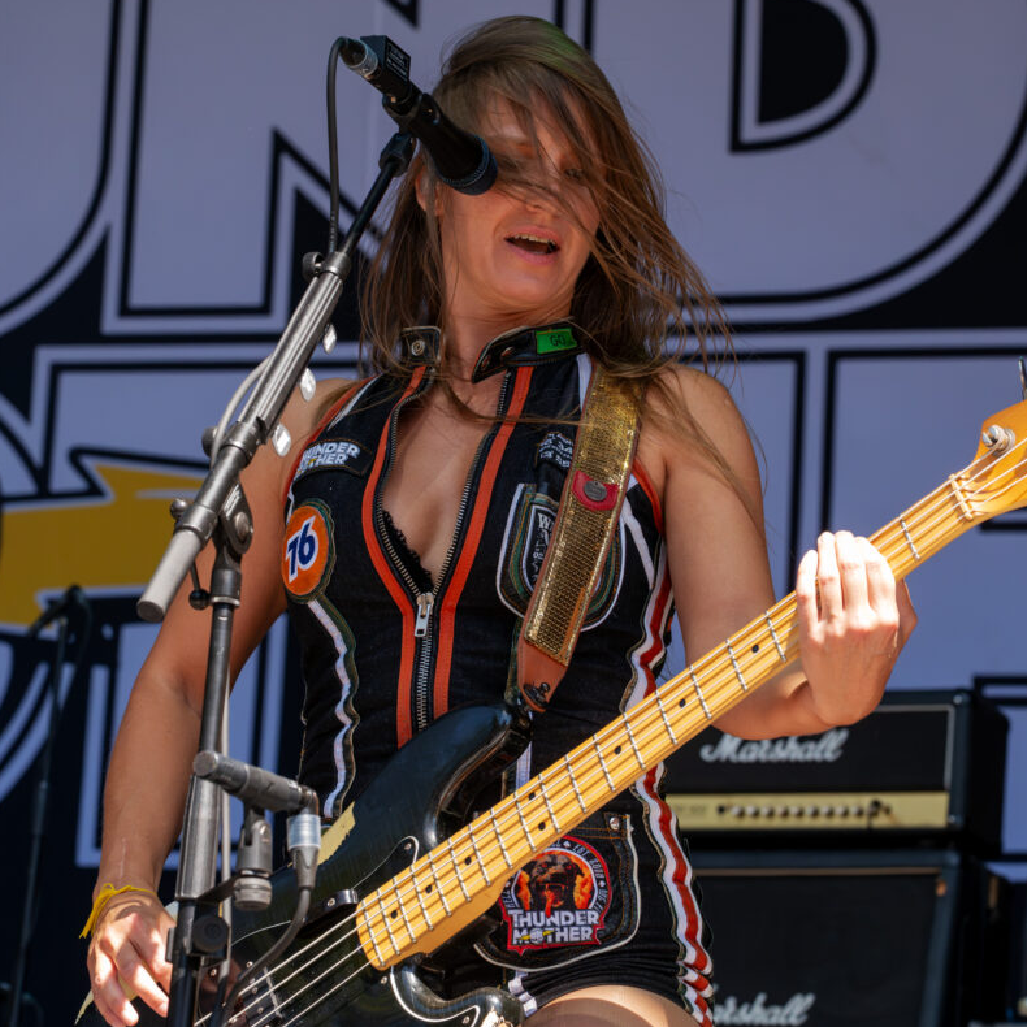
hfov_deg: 13.5
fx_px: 4330
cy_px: 511
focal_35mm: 129
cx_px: 568
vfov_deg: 13.5
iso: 4000
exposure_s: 1/2000
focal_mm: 100
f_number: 8
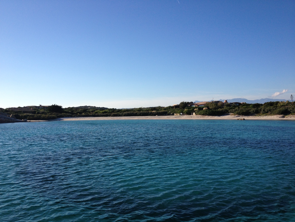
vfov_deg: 40.7
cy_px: 111
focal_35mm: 35
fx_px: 298
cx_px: 148
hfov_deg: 52.6
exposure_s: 1/1972
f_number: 2.4
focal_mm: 4.28
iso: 64
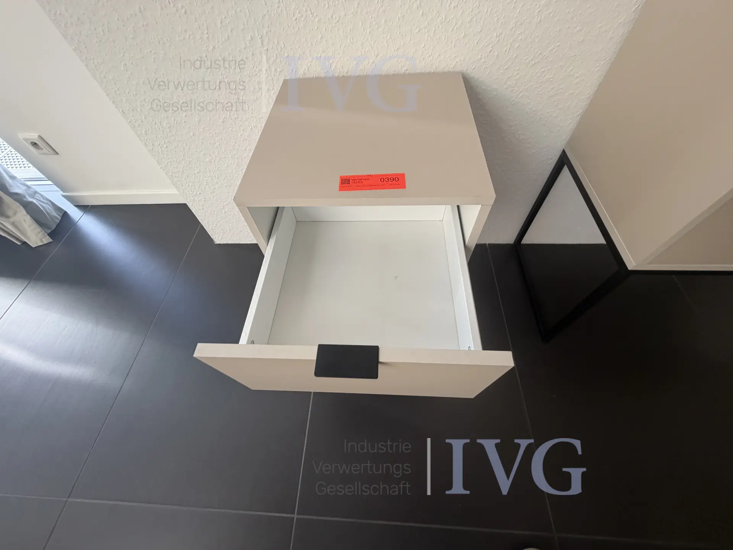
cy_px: 275
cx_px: 366
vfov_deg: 85.7
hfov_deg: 102.1
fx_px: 296
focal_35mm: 14
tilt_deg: -55.0
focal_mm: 2.22
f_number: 2.2
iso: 200
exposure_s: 1/121
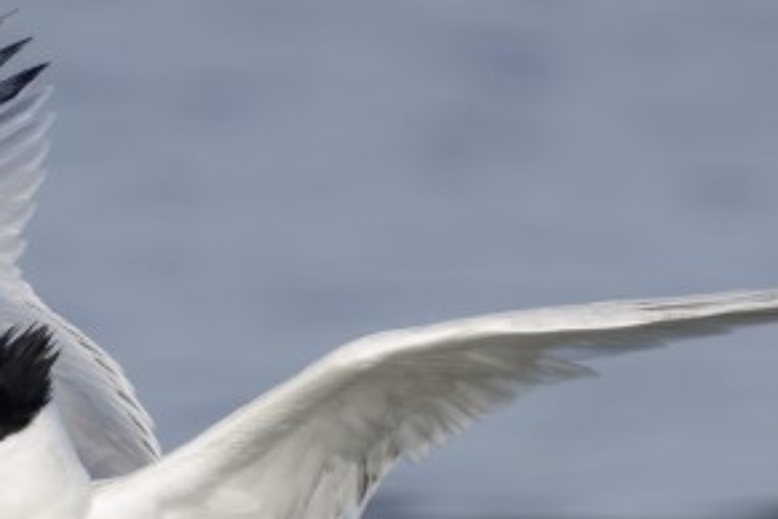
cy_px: 546
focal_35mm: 2474
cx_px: 211
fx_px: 53462
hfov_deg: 0.8
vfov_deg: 0.6
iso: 800
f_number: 5.6
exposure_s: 1/4000
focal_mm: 600
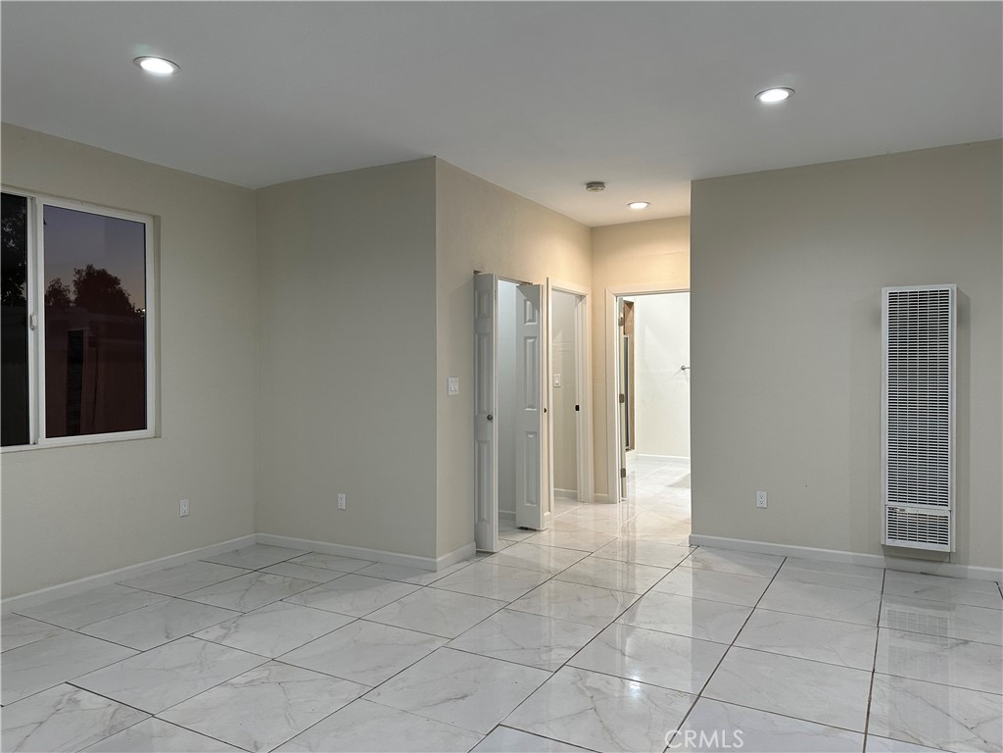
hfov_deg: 71.6
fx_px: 695
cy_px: 376
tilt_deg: -0.9
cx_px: 502
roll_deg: +0.6
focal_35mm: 24
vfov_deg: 56.8
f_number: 1.78
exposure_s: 1/120
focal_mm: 6.86
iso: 125
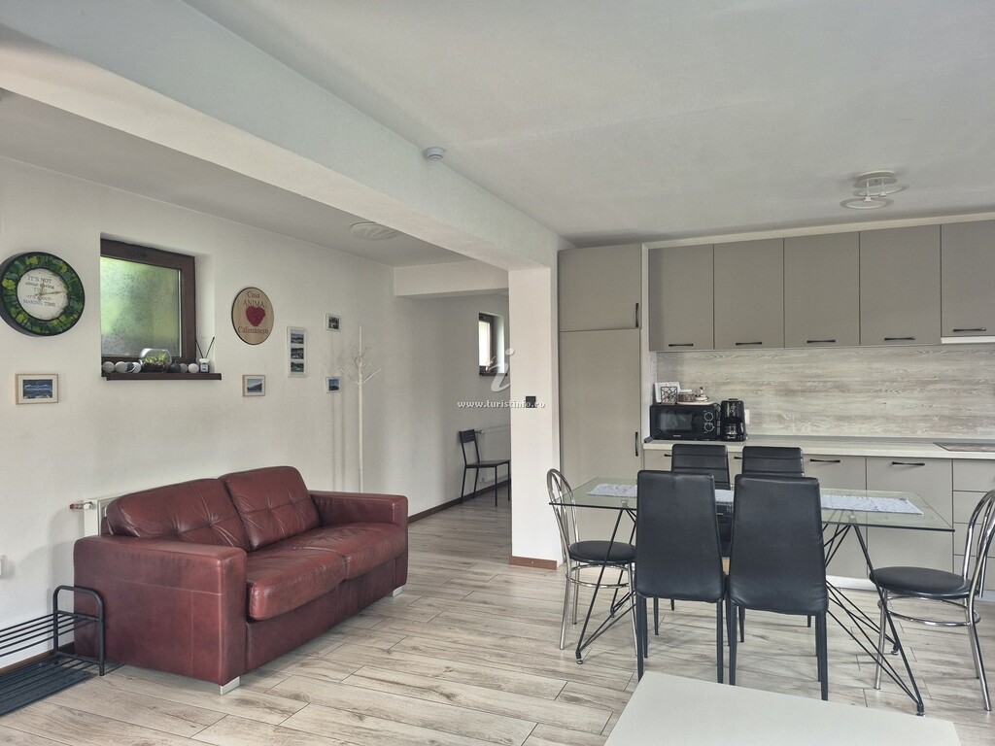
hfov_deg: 73.9
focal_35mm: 23
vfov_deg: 58.9
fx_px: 661
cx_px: 498
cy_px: 373
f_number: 1.8
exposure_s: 1/100
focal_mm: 5.4
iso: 400
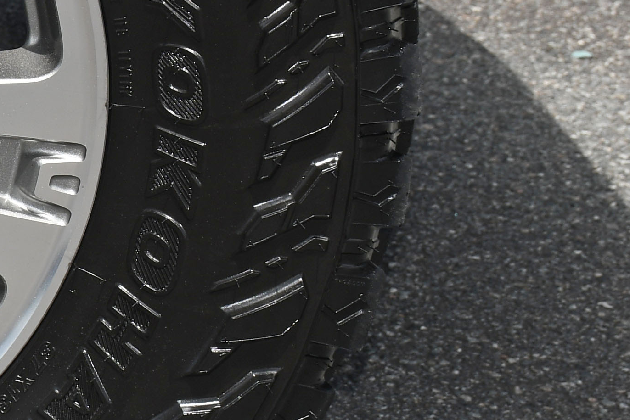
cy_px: -12
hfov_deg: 9.5
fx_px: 3693
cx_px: -310
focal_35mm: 211
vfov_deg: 6.5
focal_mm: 35
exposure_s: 1/250
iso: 100
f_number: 6.3
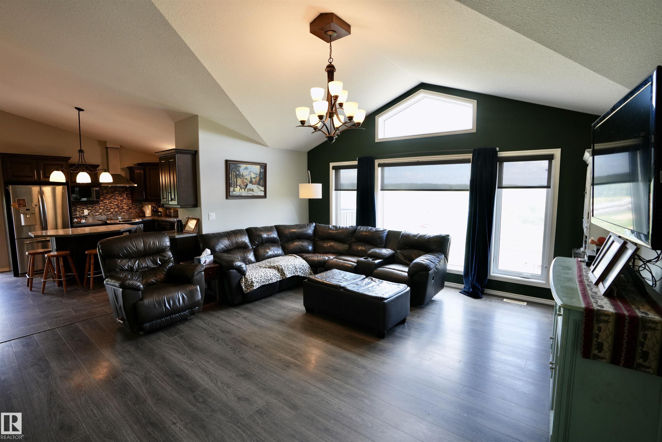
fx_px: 294
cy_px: 221
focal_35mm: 16
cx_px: 331
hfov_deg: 96.7
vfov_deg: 73.7
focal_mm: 16
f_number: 4.5
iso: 640
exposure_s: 1/100
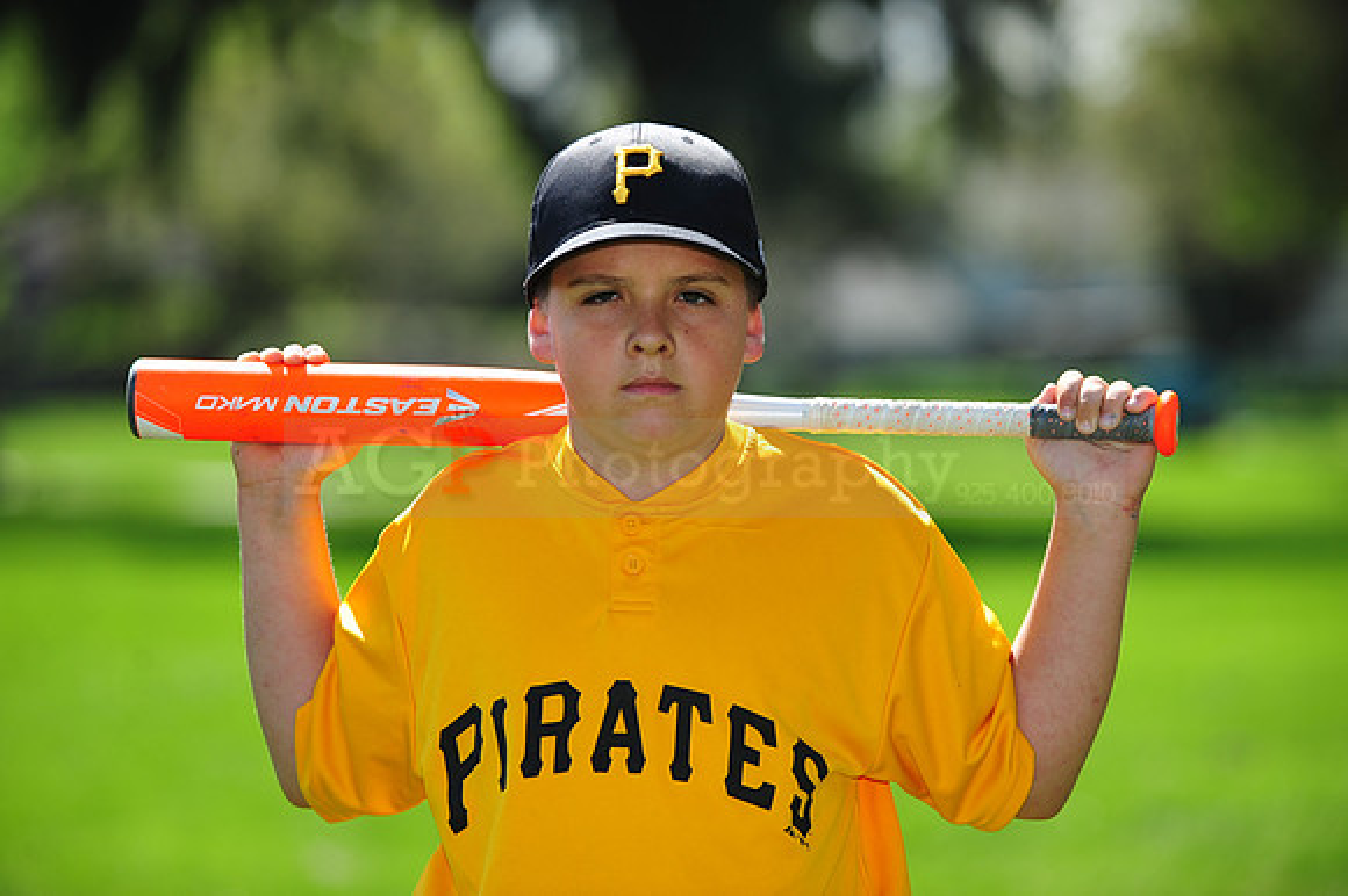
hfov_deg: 11.1
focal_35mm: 185
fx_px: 6923
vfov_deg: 7.4
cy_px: 448
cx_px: 674
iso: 200
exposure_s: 1/800
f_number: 4.5
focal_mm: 185
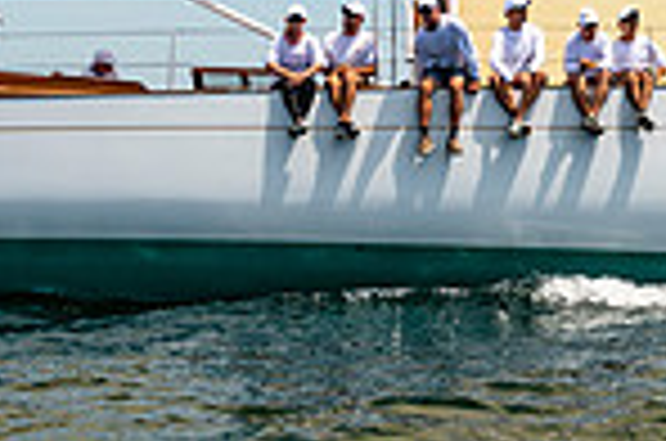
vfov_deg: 12.4
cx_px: 472
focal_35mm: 98
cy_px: -425
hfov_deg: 20.7
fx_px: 1809
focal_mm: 24
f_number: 5
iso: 250
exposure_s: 1/2000
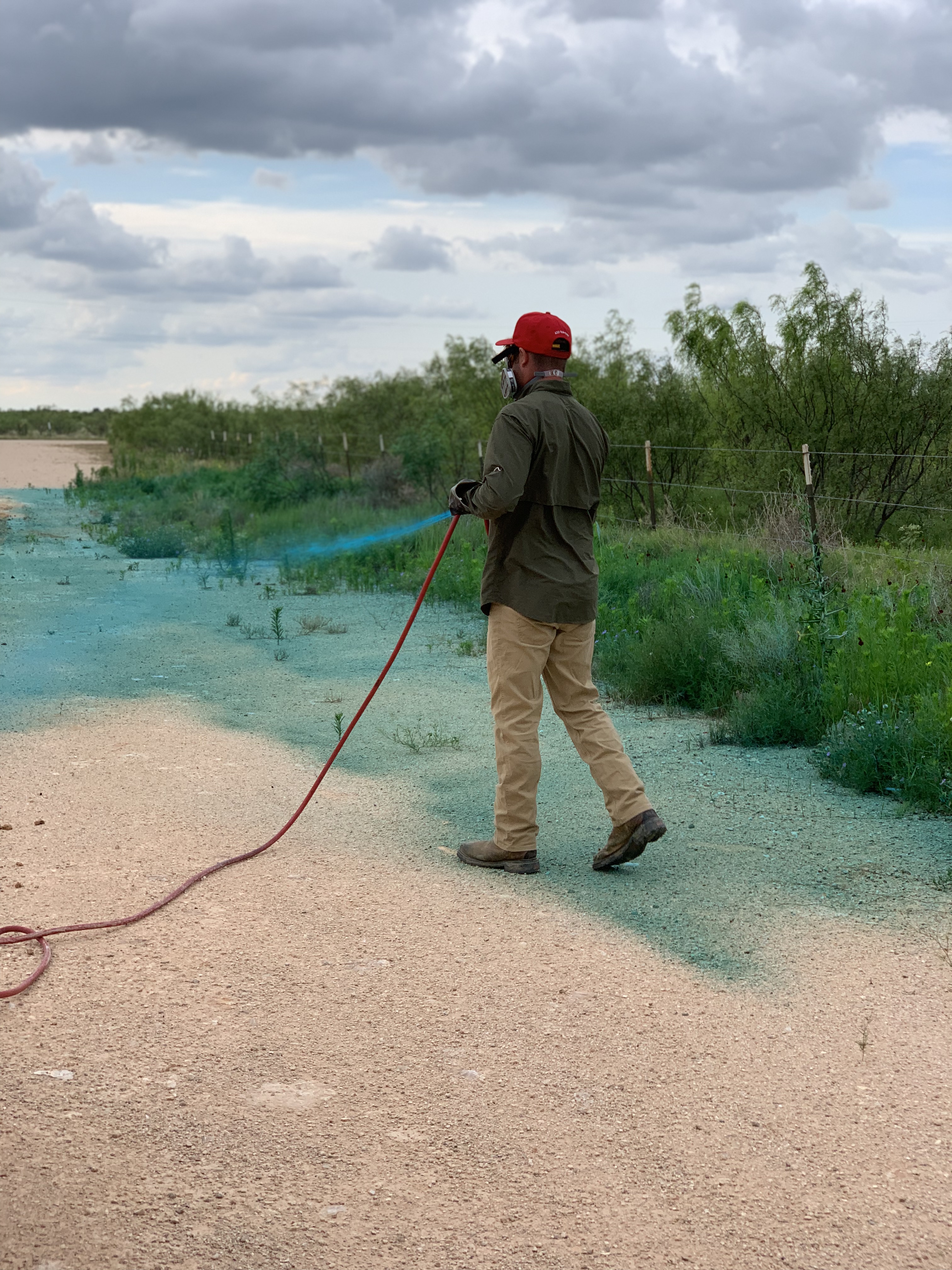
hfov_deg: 28.0
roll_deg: -0.7
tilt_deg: -6.2
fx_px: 1907
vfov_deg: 36.8
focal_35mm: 52
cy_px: 635
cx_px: 476
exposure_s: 1/366
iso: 16
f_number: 2.4
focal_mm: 6
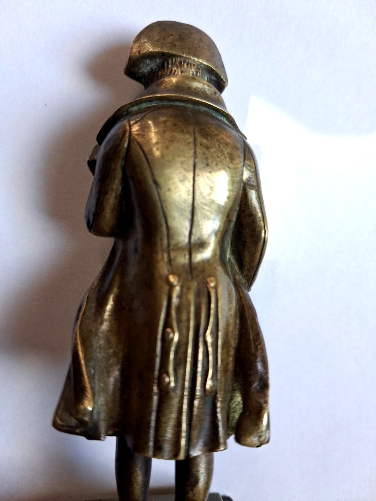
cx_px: 188
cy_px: 250
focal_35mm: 27
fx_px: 391
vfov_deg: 65.3
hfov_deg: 51.4
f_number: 1.8
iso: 125
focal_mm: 4
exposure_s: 1/100
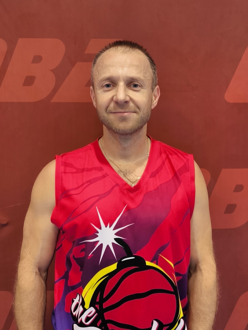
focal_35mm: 29
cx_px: 124
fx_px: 277
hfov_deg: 48.2
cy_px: 165
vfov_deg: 61.7
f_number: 1.9
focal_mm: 6.92
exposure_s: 1/147
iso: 500
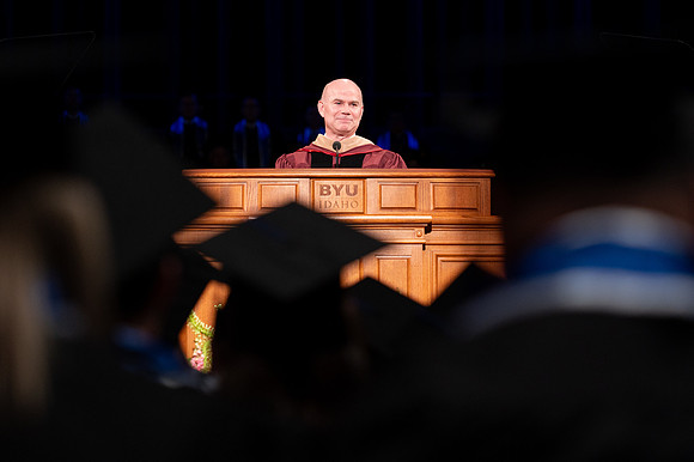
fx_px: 2765
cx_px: 367
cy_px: 226
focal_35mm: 144
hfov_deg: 14.3
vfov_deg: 9.5
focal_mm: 135
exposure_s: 1/250
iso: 1000
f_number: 2.8
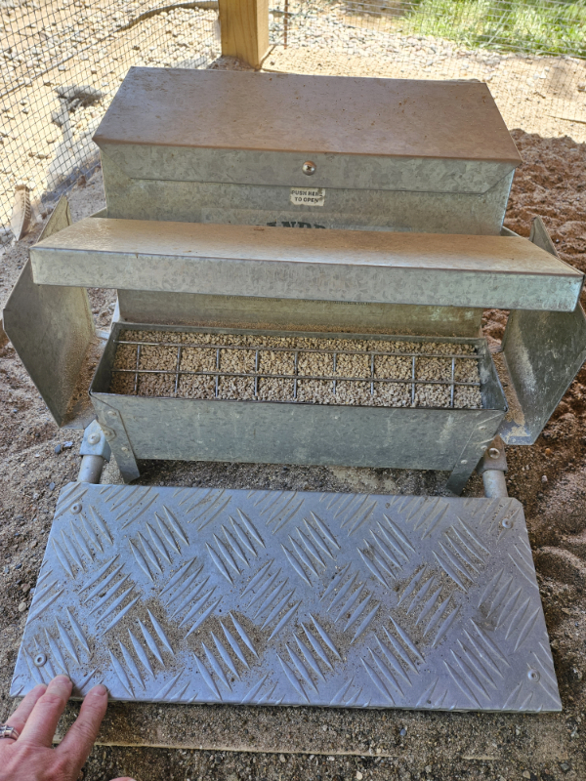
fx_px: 519
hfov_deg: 58.9
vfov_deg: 73.9
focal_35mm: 23
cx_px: 293
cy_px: 390
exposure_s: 1/180
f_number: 1.8
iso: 50
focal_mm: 5.4
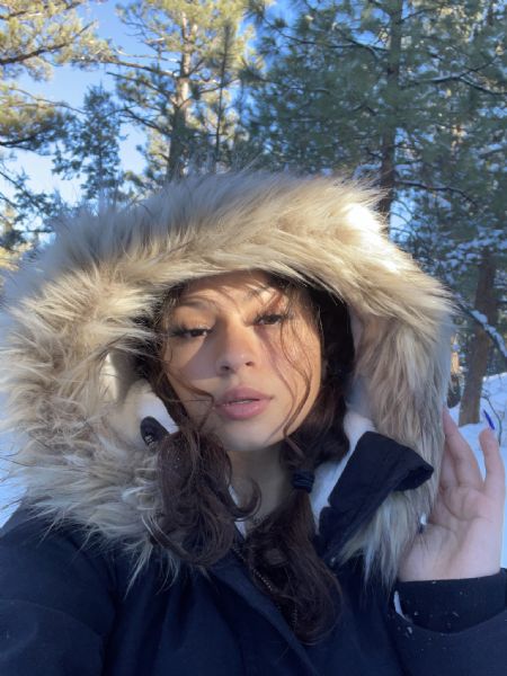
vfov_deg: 60.0
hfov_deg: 46.8
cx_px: 254
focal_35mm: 30
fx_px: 586
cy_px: 338
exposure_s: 1/121
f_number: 2.2
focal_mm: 2.71
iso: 32
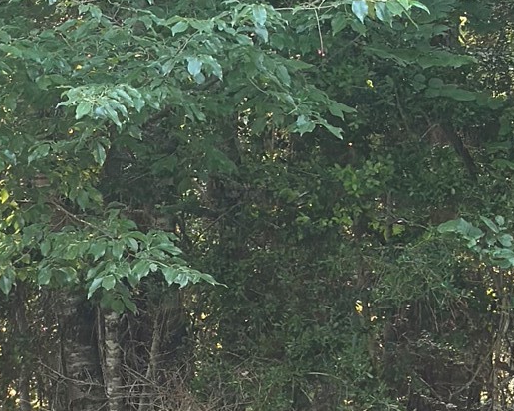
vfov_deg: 8.3
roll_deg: -2.0
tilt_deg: +0.9
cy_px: 189
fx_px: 2830
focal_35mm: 186
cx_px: 65
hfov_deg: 10.3
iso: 125
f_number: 1.78
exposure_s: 1/131
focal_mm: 6.86
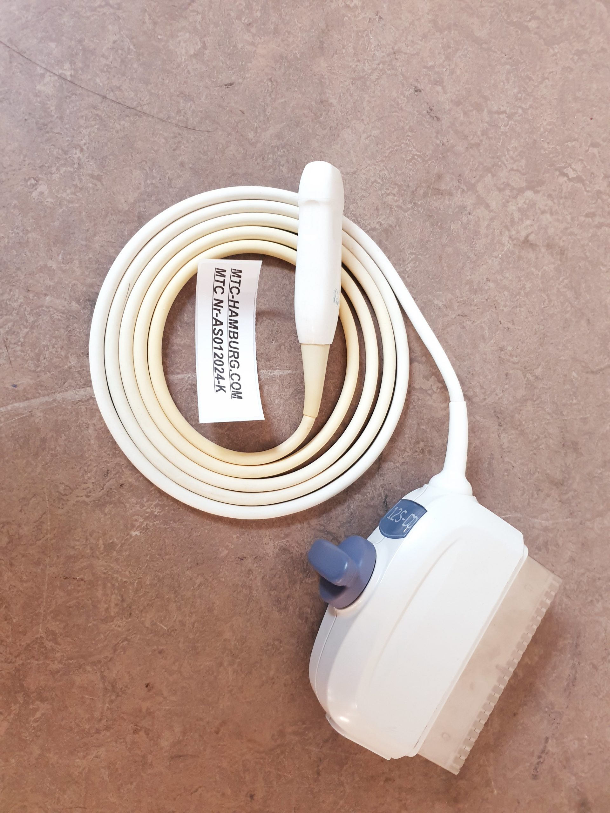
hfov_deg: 53.1
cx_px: 305
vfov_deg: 67.3
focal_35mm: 26
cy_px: 406
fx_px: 611
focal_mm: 4.3
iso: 200
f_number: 1.5
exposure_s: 1/50
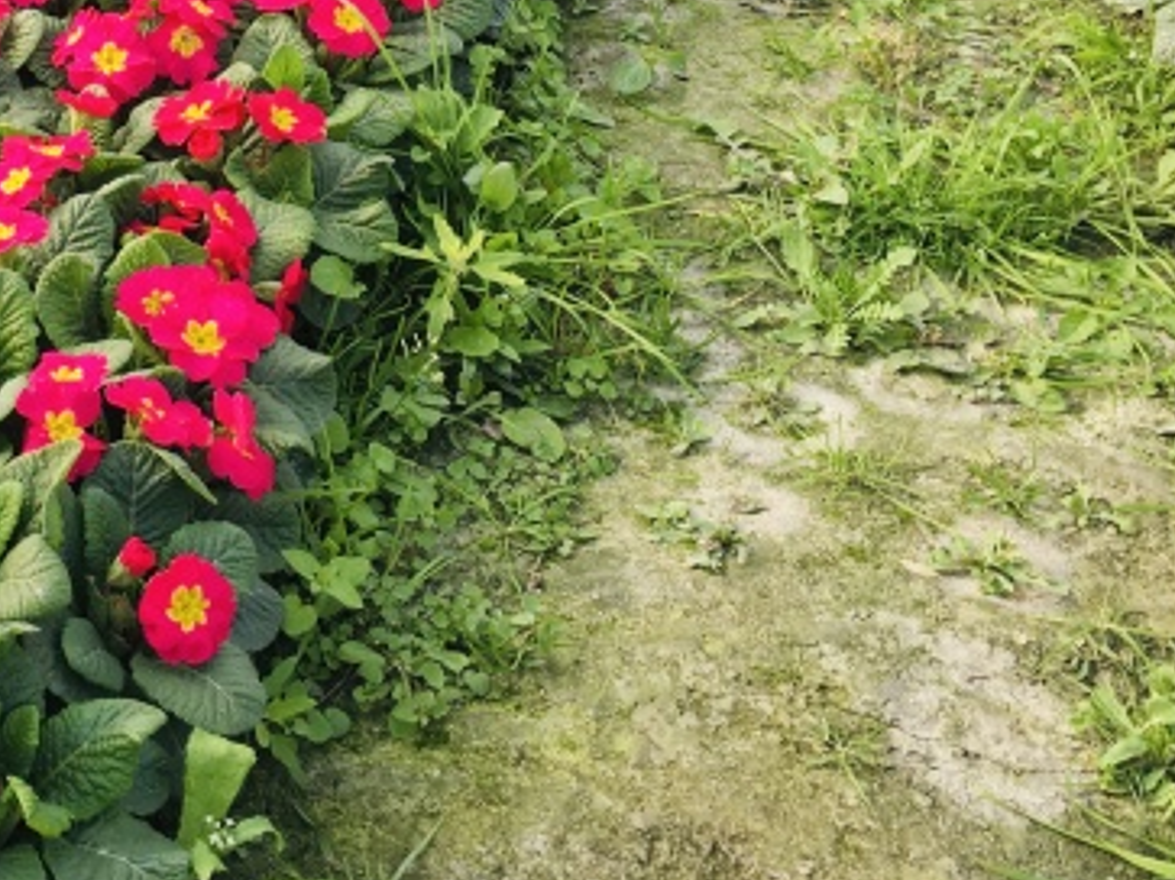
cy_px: -13
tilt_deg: -23.5
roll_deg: +0.7
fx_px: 2172
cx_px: 185
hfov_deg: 29.4
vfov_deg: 22.0
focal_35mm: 64
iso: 25
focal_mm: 4.15
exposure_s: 1/246
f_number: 2.2
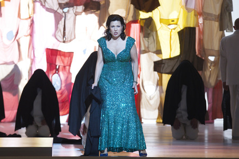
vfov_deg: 6.2
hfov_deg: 9.4
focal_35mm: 220
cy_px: 80
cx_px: 120
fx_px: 1459
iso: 1600
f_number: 4
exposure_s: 1/160
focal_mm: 220
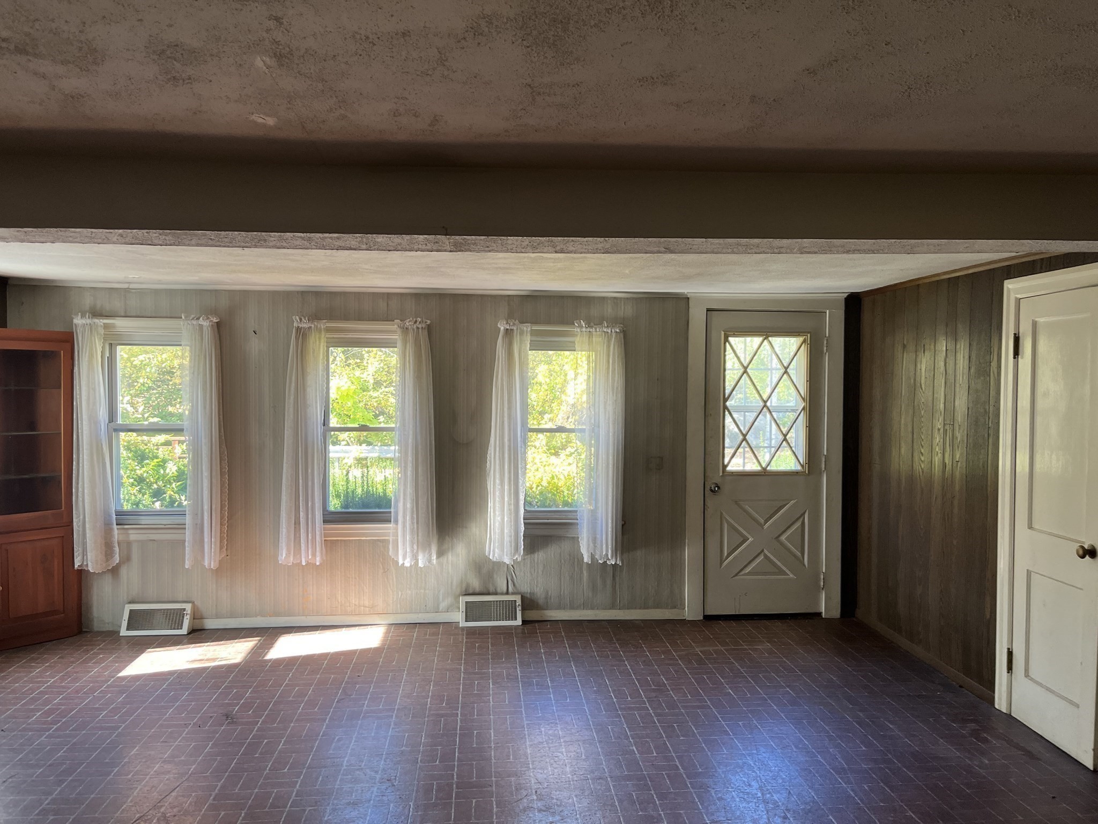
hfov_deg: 67.3
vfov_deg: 53.1
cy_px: 412
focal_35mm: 26
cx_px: 549
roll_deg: +0.2
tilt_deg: -1.1
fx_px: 825
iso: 125
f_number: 1.6
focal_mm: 5.1
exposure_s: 1/101
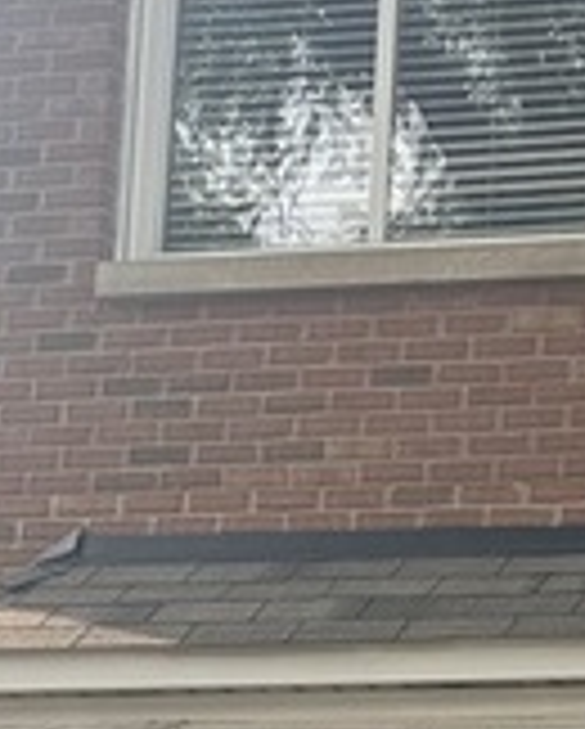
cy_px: 1238
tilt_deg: +6.7
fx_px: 3370
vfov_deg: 11.6
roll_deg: -1.8
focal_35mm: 156
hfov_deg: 9.3
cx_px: 1184
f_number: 1.78
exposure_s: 1/580
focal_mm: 6.86
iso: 80
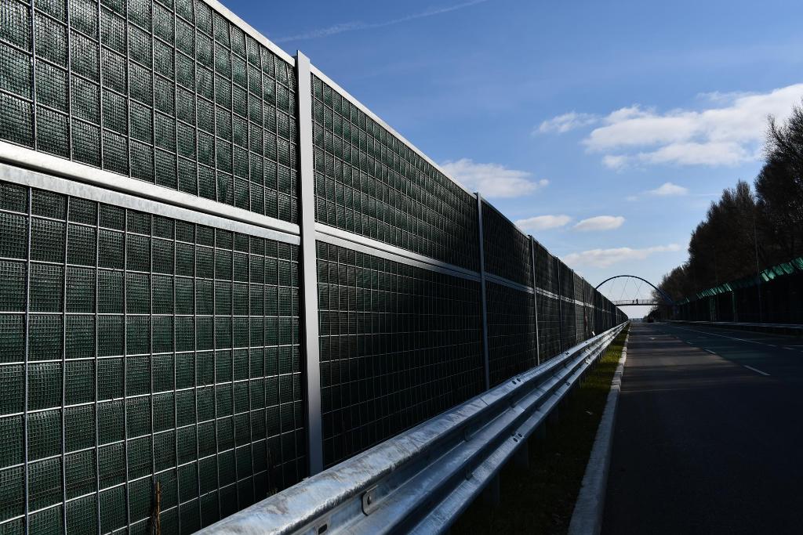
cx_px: 402
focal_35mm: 33
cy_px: 268
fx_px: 736
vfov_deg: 40.0
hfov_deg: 57.2
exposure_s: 1/400
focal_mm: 22
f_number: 10
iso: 100
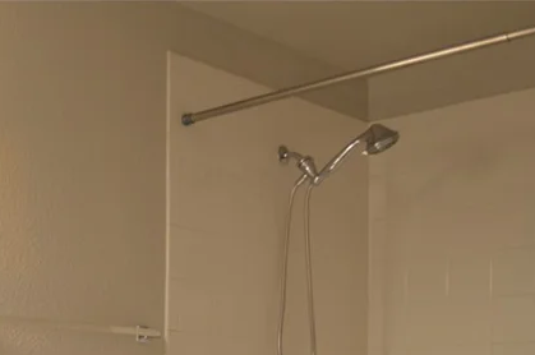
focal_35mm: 66
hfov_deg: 28.9
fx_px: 979
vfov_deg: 19.3
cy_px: 433
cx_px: 23
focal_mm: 18
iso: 400
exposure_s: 1/50
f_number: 3.5
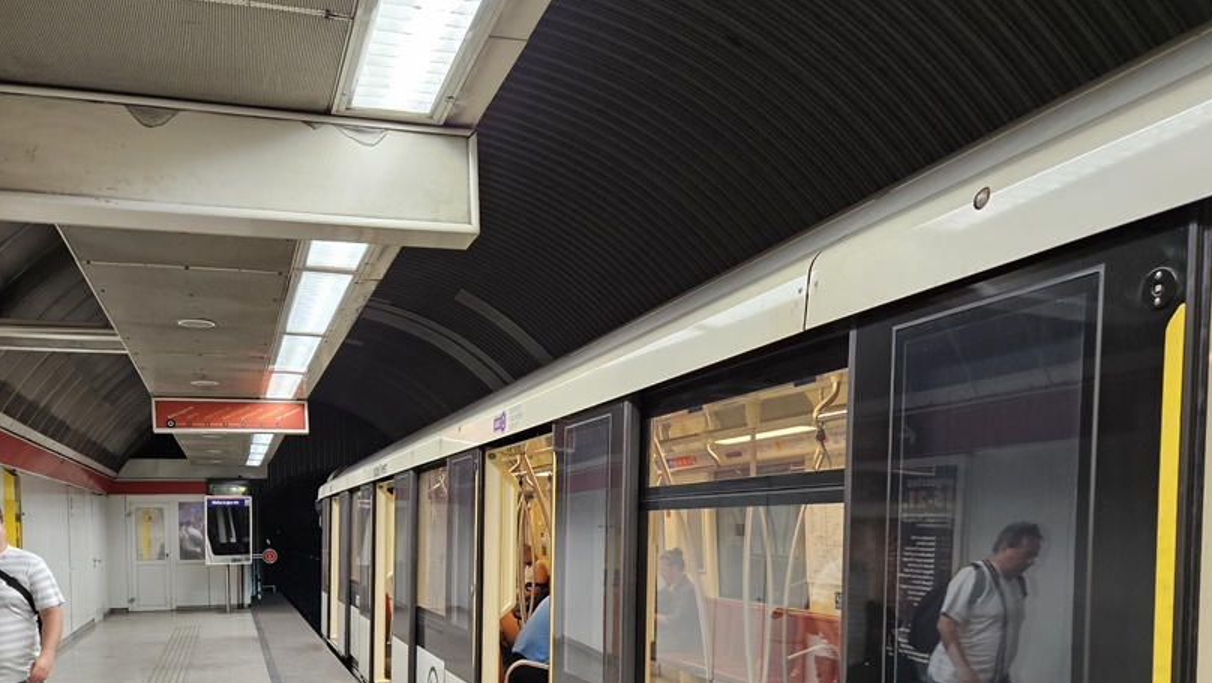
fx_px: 997
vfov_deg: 36.7
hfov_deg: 62.4
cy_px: 534
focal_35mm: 31
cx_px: 532
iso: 250
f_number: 1.8
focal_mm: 5.4
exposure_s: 1/100
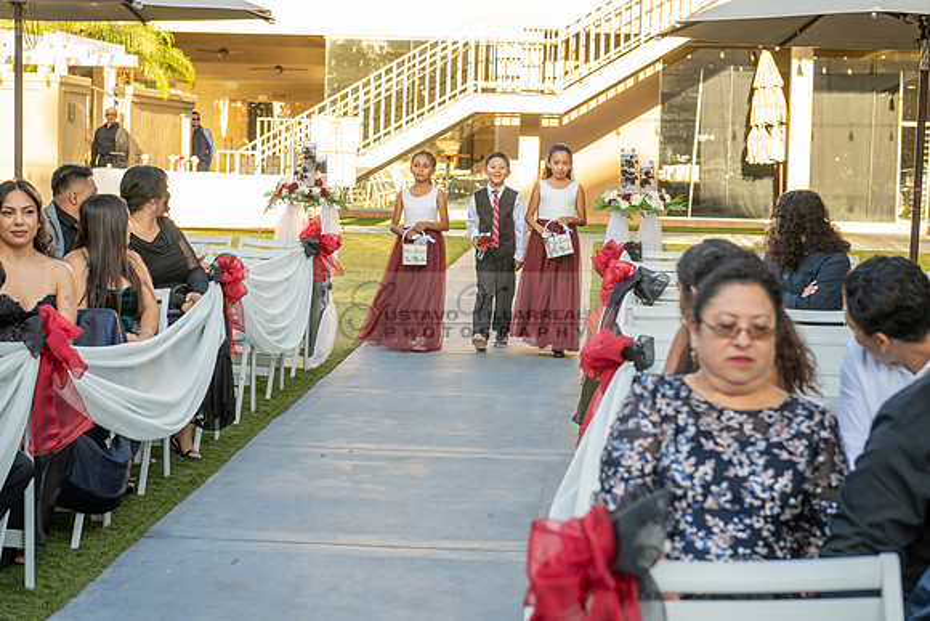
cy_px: 310
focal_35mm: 70
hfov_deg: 28.8
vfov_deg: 19.5
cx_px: 465
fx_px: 1809
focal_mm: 70
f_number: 5.6
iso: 500
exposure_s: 1/320
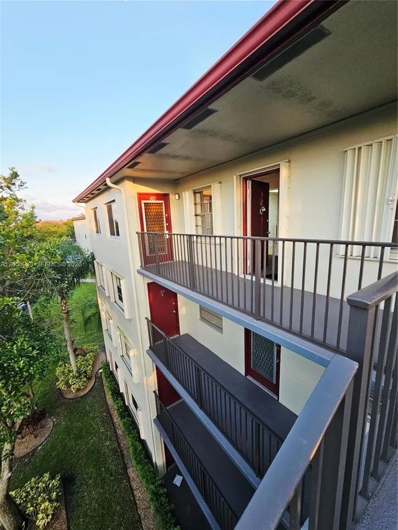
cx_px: 199
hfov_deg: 89.9
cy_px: 265
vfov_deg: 106.2
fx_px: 199
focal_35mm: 13
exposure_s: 1/120
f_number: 2.2
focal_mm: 2.2
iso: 64
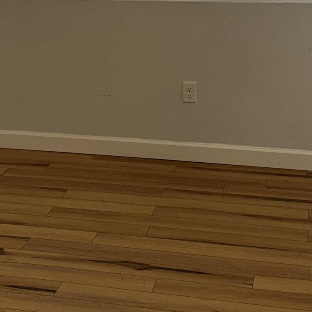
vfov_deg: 21.4
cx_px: 93
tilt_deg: -11.5
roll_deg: +1.2
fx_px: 816
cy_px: 57
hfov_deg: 21.5
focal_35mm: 80
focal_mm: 6.76
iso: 50
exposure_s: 1/40
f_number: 1.78
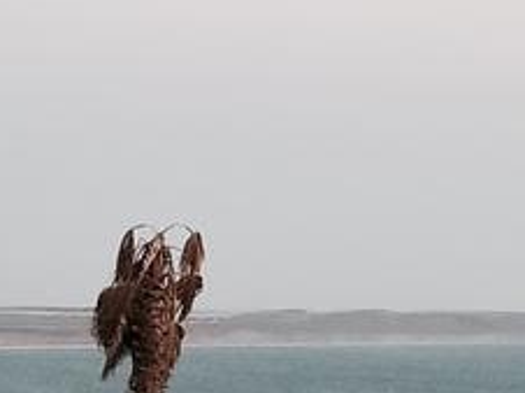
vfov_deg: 11.6
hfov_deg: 15.9
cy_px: 549
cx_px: 115
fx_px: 1863
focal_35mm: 123
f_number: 1.7
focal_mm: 4.3
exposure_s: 1/50
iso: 125
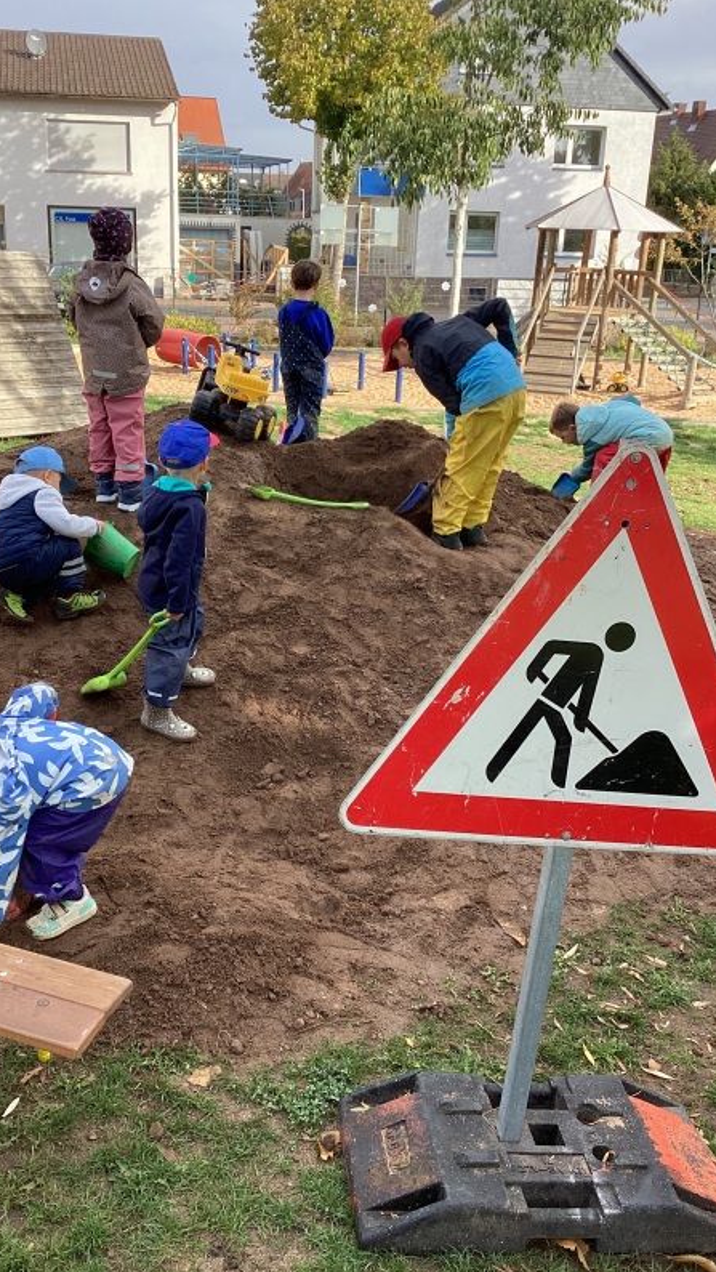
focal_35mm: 34
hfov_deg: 34.6
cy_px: 637
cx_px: 311
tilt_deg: -20.4
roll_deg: -1.3
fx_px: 1147
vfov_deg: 58.0
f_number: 2.4
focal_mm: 3.3
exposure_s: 1/262
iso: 25
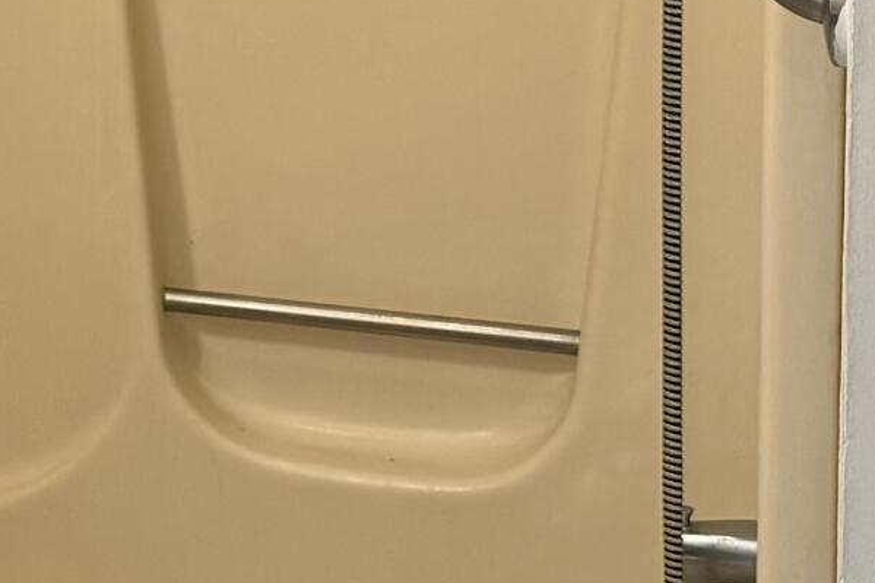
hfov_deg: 15.3
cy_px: -199
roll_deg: +1.5
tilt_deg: -6.9
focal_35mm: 125
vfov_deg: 10.7
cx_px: -406
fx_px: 3037
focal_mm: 6.76
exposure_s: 1/60
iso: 125
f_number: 1.78
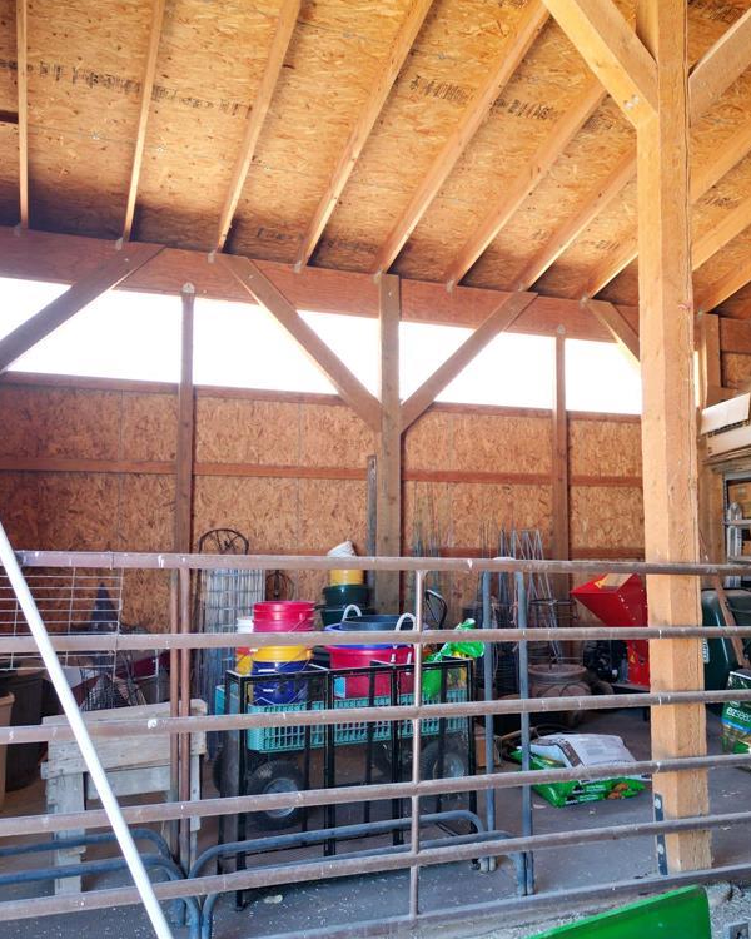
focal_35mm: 32
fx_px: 889
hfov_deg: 45.5
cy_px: 459
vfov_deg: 55.7
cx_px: 458
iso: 120
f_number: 1.7
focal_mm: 6.72
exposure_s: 1/60
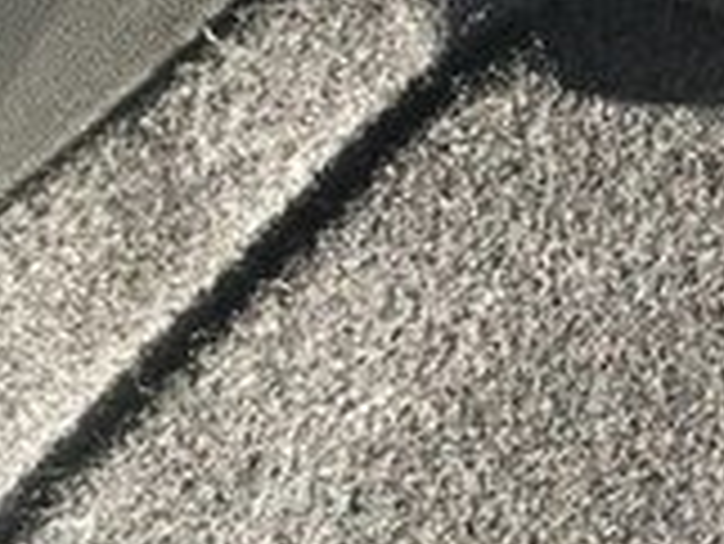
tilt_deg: -26.1
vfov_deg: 12.1
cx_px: 1169
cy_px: -151
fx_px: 2491
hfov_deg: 15.0
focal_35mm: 119
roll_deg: -2.3
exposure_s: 1/33
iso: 40
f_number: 2.2
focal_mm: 4.15
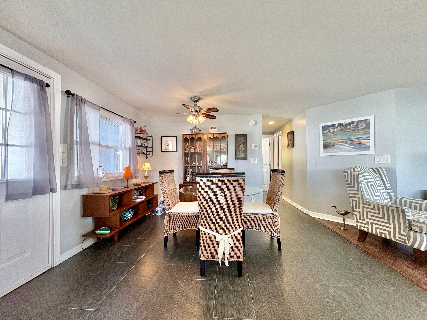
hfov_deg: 102.1
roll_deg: +1.4
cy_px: 160
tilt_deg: +1.2
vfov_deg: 85.7
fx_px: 173
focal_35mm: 14
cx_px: 214
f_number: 2.2
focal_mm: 2.22
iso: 200
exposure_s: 1/60
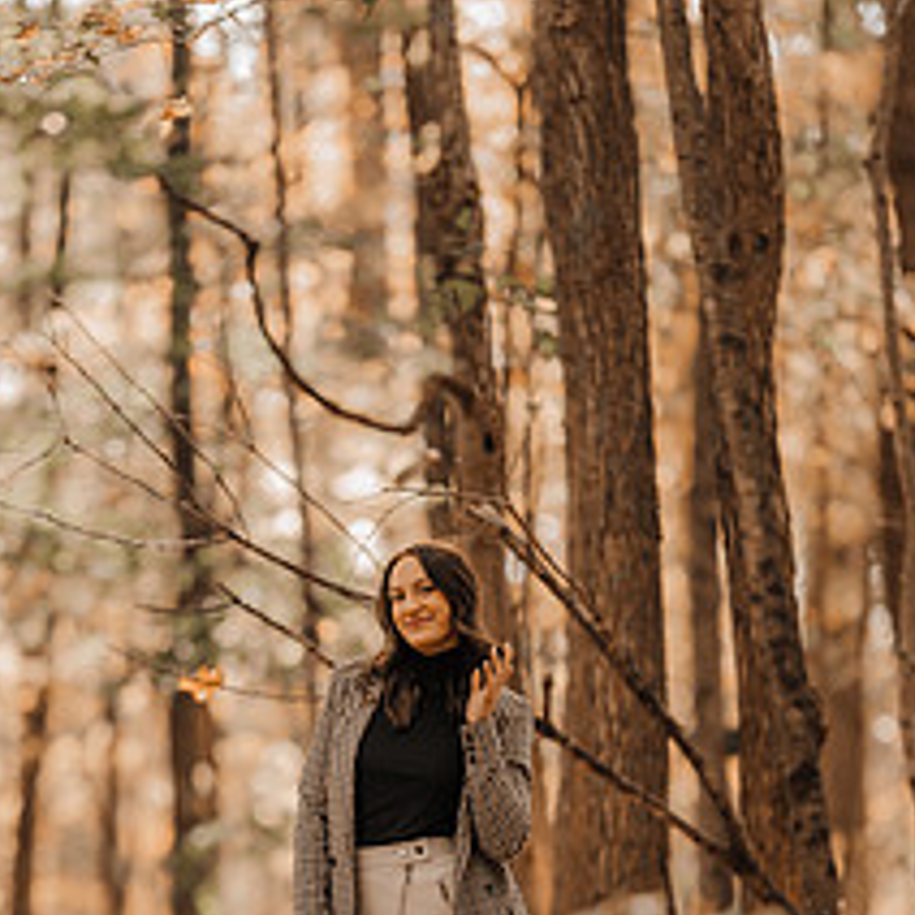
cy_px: 716
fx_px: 5652
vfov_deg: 9.2
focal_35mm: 189
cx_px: 315
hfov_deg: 9.2
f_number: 1.4
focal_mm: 105
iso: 125
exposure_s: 1/200
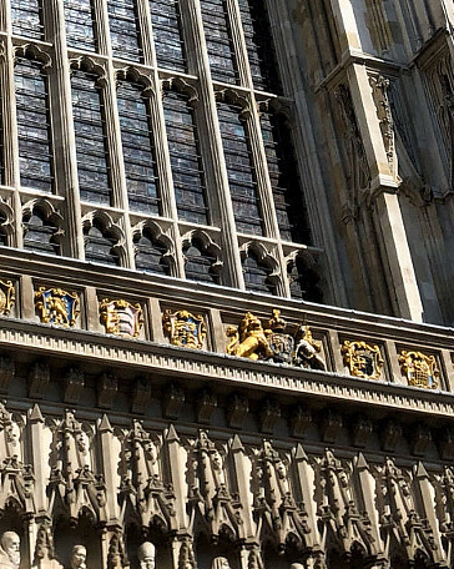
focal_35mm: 96
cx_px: 20
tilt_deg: +43.1
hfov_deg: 15.8
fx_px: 1615
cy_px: -94
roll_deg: +3.4
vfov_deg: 19.0
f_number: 1.8
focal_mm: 4
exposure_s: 1/2667
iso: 25
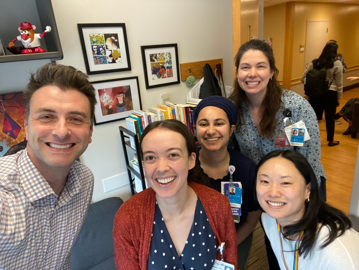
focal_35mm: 23
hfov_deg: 73.9
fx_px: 239
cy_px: 135
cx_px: 180
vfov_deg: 58.9
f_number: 2.2
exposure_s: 1/60
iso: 125
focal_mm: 2.71
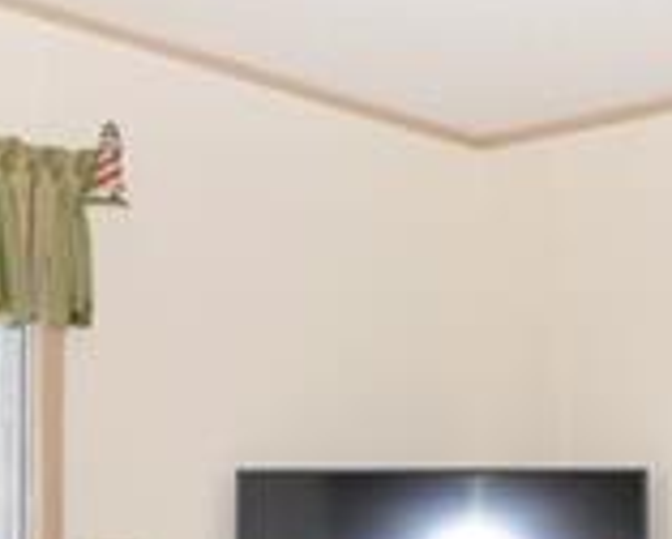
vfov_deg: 14.0
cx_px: 441
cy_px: 965
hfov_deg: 19.5
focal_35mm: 98
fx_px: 1952
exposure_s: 1/60
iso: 200
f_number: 4
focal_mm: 16
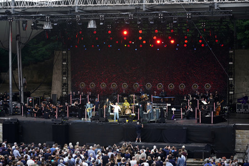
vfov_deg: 16.6
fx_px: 567
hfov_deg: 24.8
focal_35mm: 82
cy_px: 83
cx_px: 124
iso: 640
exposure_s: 1/200
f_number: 5
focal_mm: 82
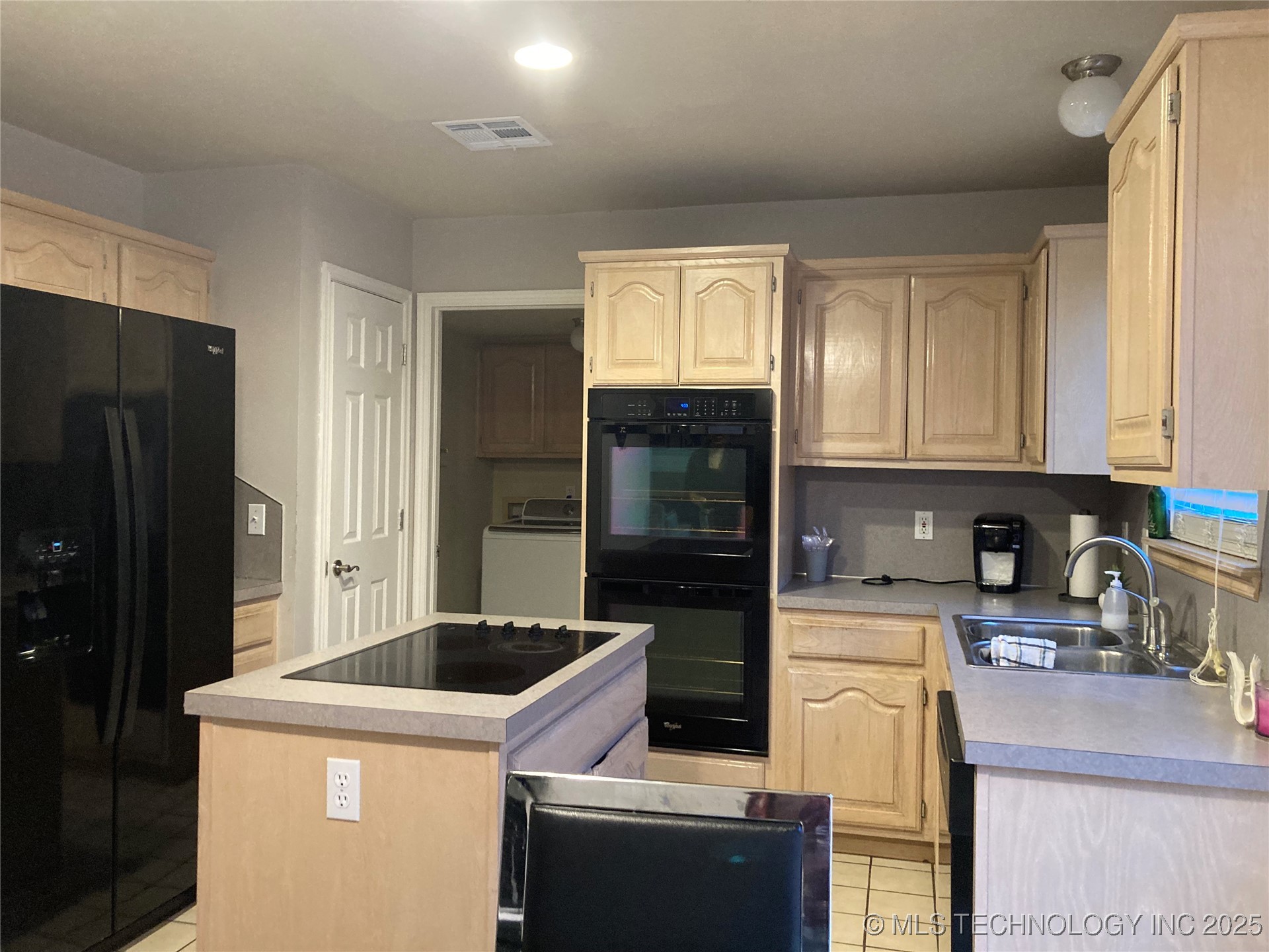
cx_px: 634
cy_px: 476
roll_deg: -2.1
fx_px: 1026
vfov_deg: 49.7
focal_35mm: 28
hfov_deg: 63.4
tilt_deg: +0.5
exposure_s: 1/30
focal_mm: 3.99
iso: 320
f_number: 1.8
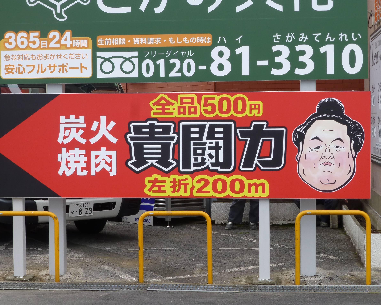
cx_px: 199
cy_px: 152
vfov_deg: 18.5
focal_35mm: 83
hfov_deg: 23.0
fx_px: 936
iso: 100
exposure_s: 1/200
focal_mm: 13.3
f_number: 5
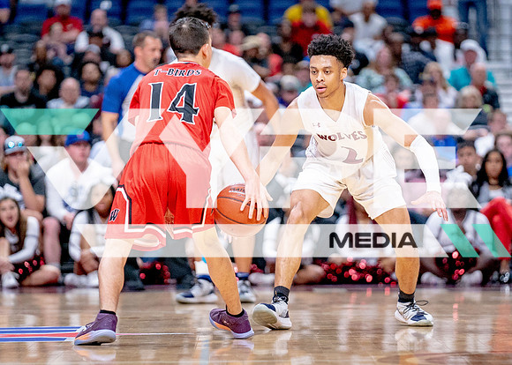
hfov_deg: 6.3
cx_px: 306
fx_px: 4634
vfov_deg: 4.5
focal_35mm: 319
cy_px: 189
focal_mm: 200
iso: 2500
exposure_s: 1/1000
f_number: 2.8
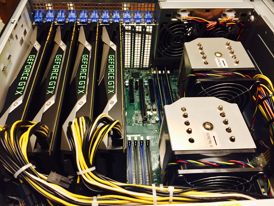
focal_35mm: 29
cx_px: 137
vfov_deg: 48.2
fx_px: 230
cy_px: 103
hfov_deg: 61.7
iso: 250
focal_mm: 4.15
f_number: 2.2
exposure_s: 1/20
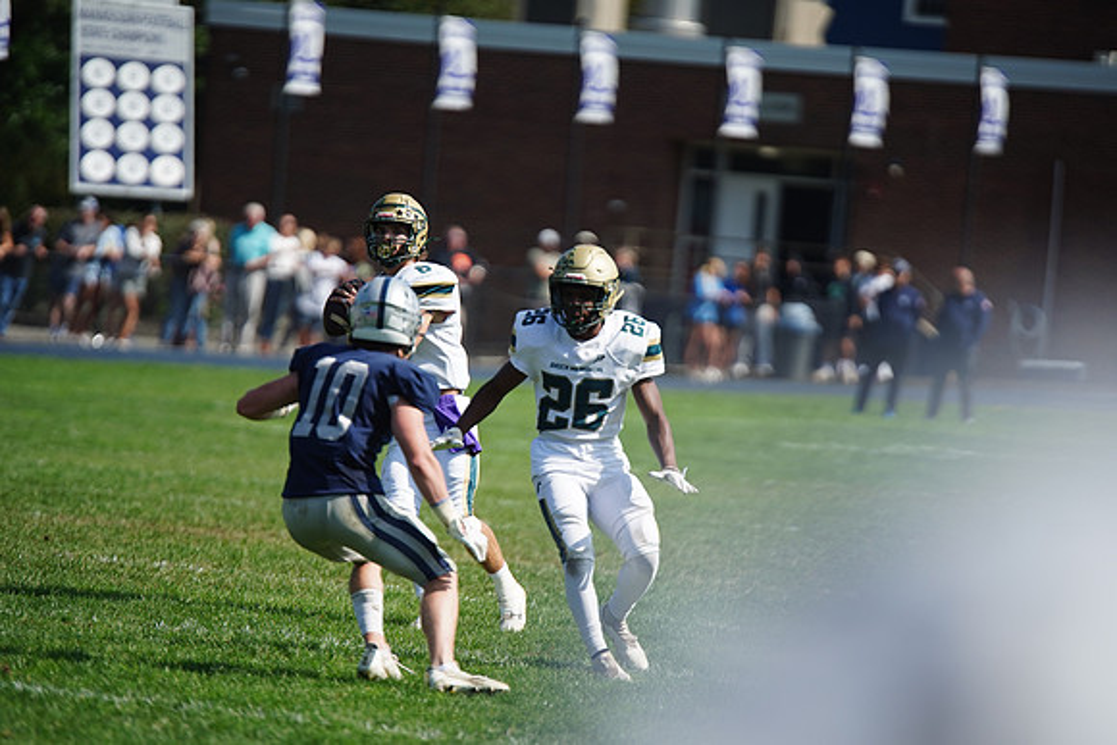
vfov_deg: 4.6
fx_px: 9310
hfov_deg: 6.9
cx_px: 558
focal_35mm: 300
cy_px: 372
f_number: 2.8
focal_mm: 300
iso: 400
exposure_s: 1/5000
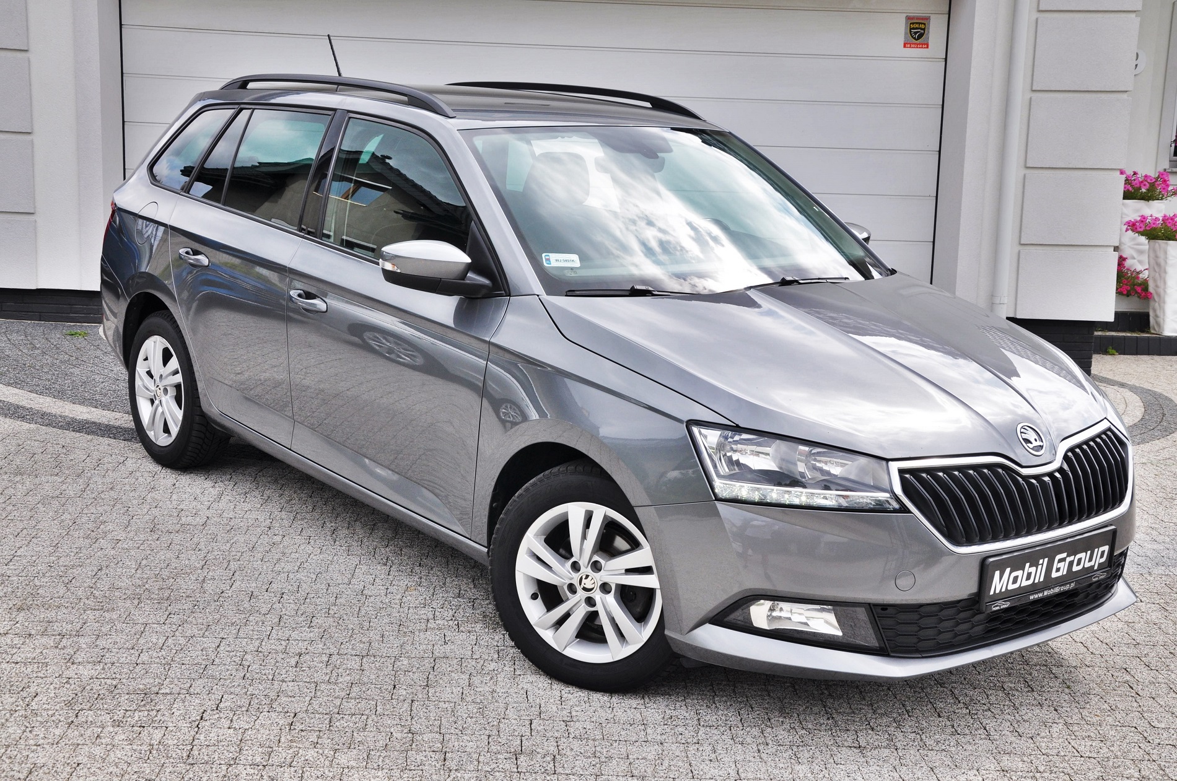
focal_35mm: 48
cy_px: 390
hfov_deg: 41.2
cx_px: 588
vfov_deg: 28.0
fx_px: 1567
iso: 250
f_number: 10
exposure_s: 1/400
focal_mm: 32
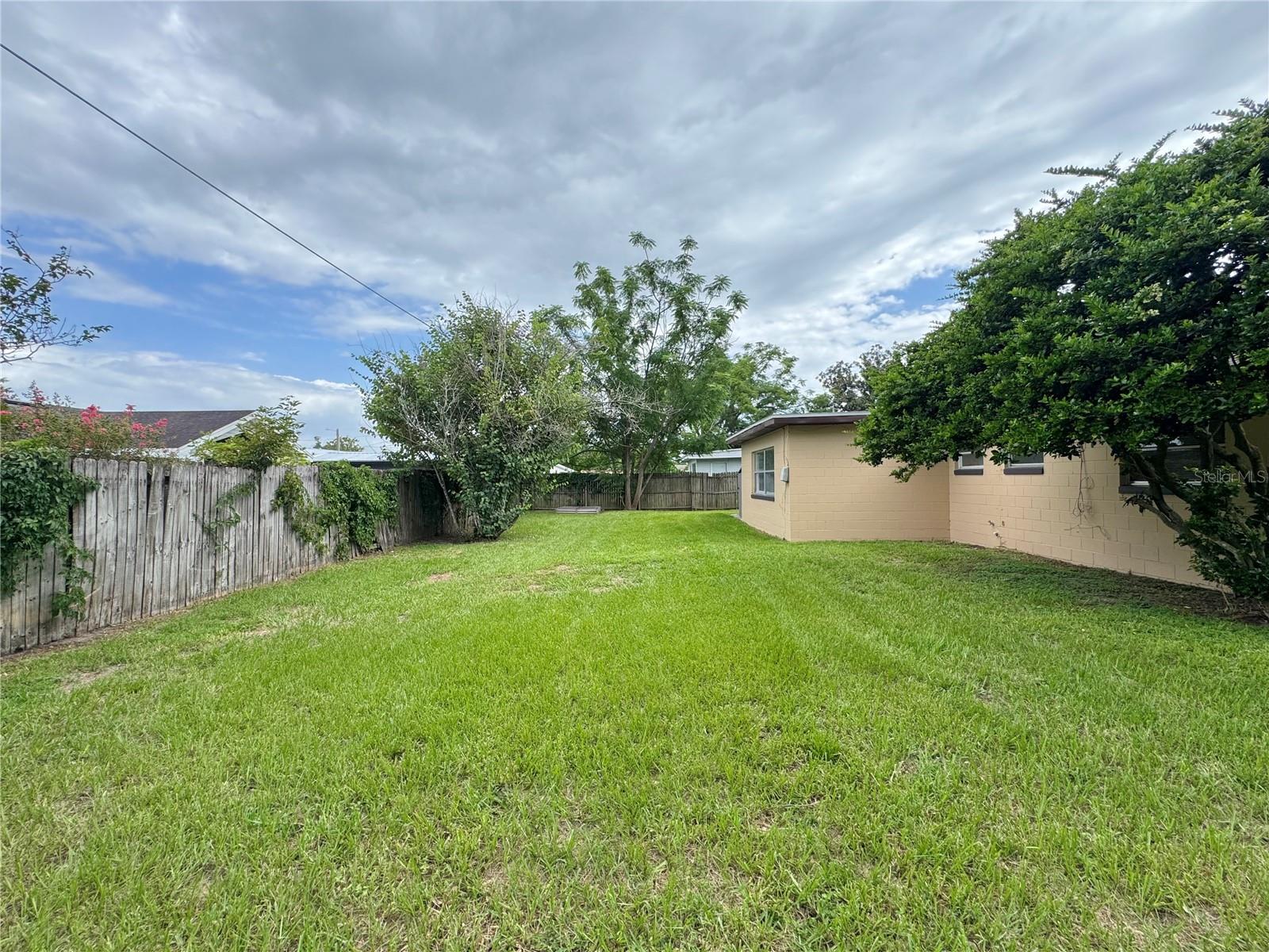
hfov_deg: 102.1
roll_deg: +0.5
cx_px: 634
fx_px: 513
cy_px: 476
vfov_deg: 85.7
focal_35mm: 14
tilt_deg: +1.3
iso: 50
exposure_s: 1/669
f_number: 2.2
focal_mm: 2.22
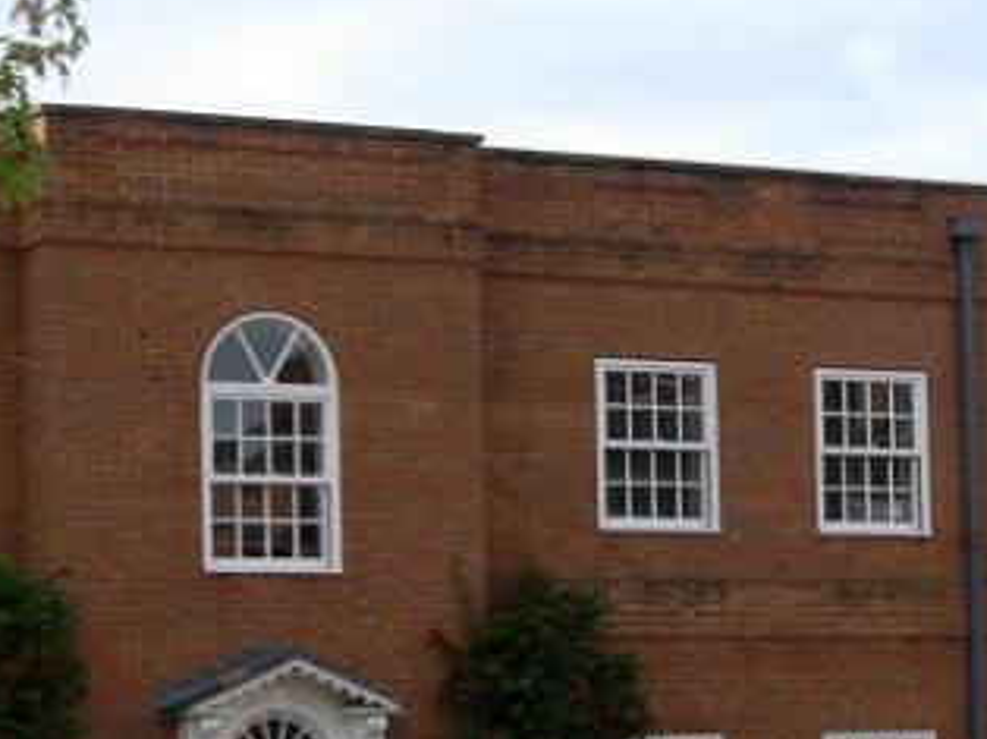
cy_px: 604
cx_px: 770
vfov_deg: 11.9
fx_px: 3533
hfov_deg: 15.8
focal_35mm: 124
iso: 64
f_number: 2.8
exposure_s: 1/703
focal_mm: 7.8
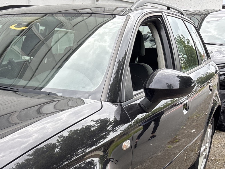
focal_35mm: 63
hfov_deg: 27.3
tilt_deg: -19.9
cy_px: 187
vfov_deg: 22.0
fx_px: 409
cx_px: -40
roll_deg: -1.9
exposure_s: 1/565
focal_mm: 5.96
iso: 50
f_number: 1.6
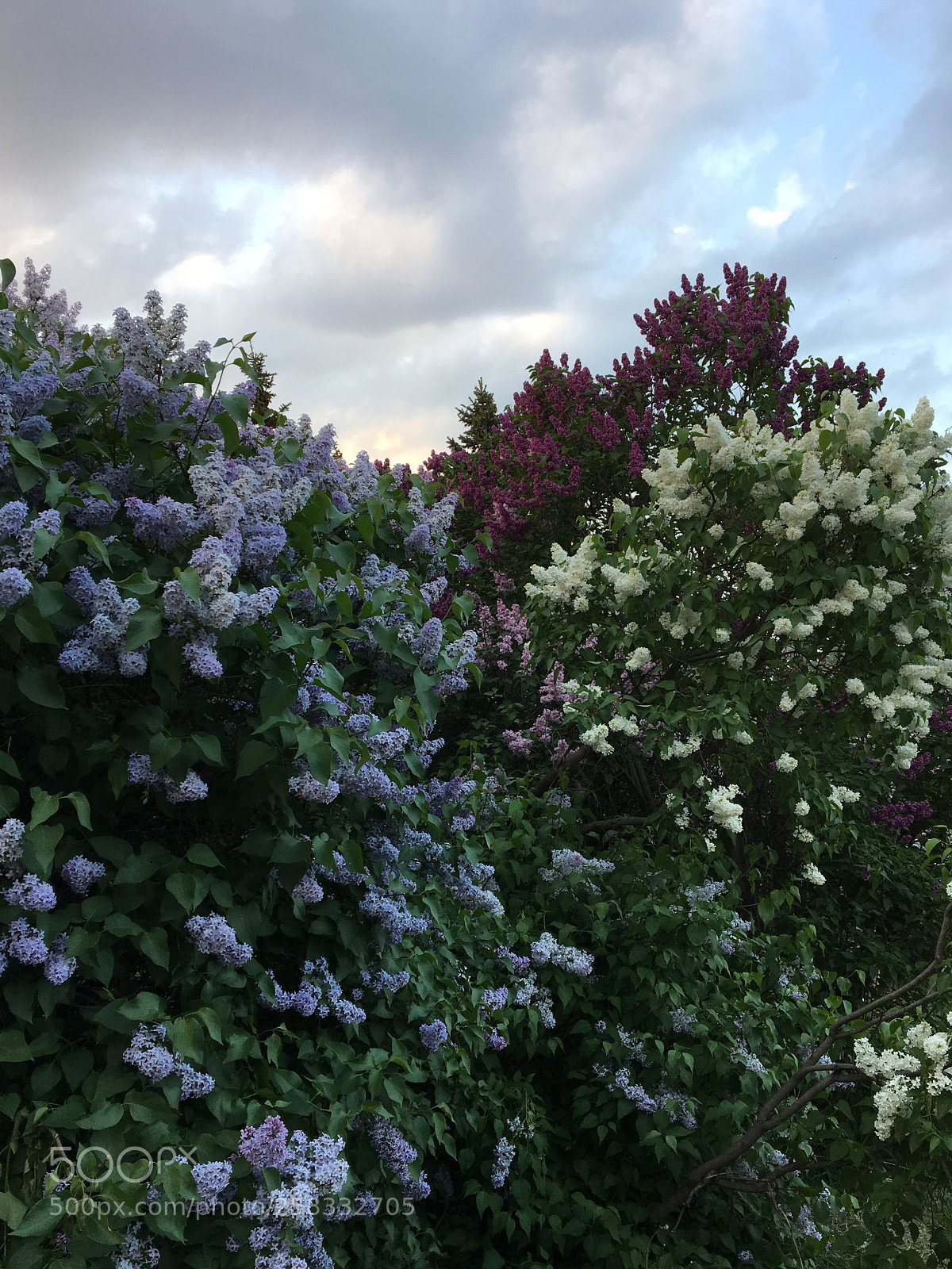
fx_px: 1063
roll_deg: +0.2
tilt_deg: +8.6
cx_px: 476
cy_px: 634
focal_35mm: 29
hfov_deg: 48.2
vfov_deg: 61.7
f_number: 2.2
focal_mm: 4.15
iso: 32
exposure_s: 1/100
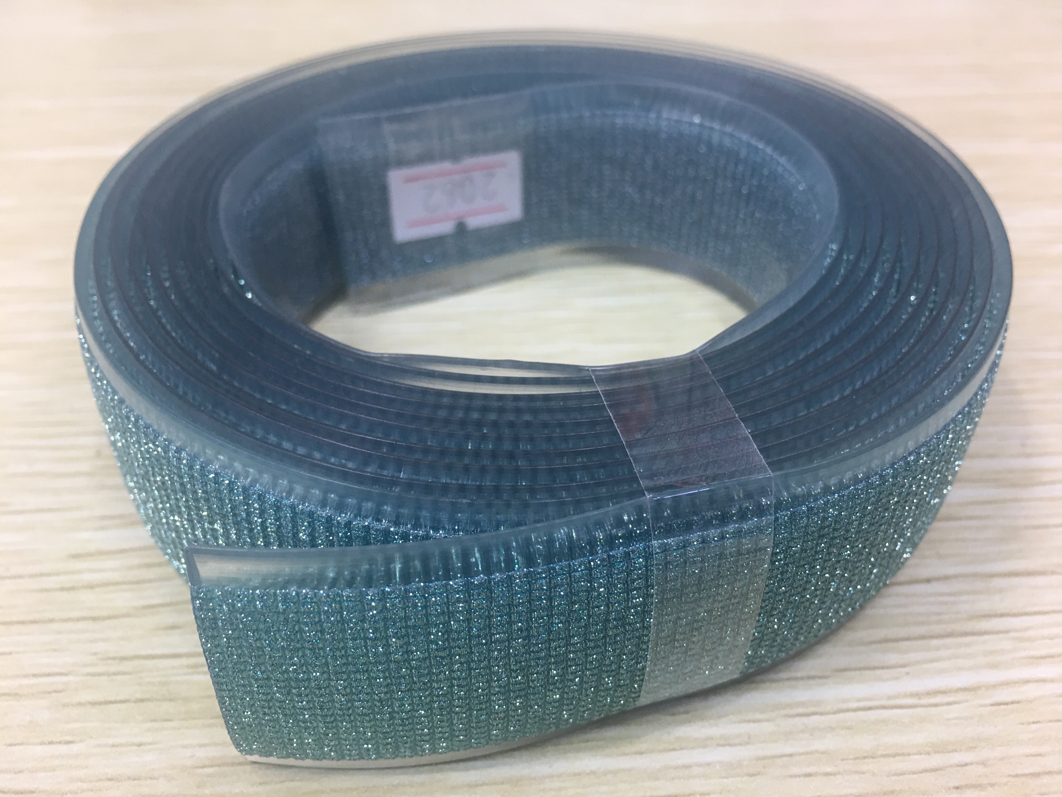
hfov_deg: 61.7
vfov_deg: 48.2
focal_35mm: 29
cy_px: 398
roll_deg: +0.7
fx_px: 890
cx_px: 531
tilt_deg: -39.6
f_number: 2.2
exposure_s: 1/17
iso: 50
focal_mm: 4.15
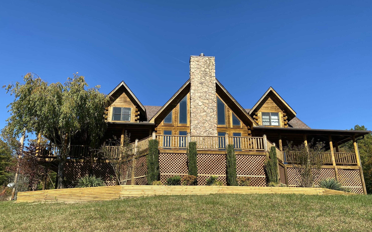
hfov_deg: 66.5
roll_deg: -0.3
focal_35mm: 28
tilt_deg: +16.0
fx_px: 284
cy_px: 134
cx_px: 184
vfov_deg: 44.4
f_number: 1.8
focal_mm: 4.25
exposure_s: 1/1927
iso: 32
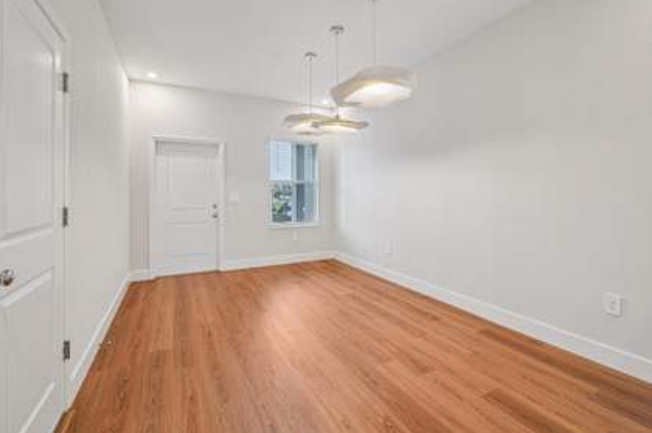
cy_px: 203
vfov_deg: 73.5
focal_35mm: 16
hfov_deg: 96.8
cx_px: 326
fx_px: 289
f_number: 8
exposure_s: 1/10
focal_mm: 14
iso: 400
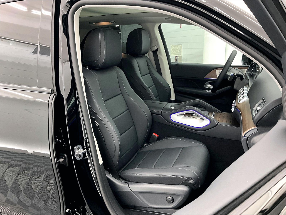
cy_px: 108
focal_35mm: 29
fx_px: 240
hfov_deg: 61.7
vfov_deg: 48.2
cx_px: 143
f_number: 1.8
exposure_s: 1/40
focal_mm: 3
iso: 250
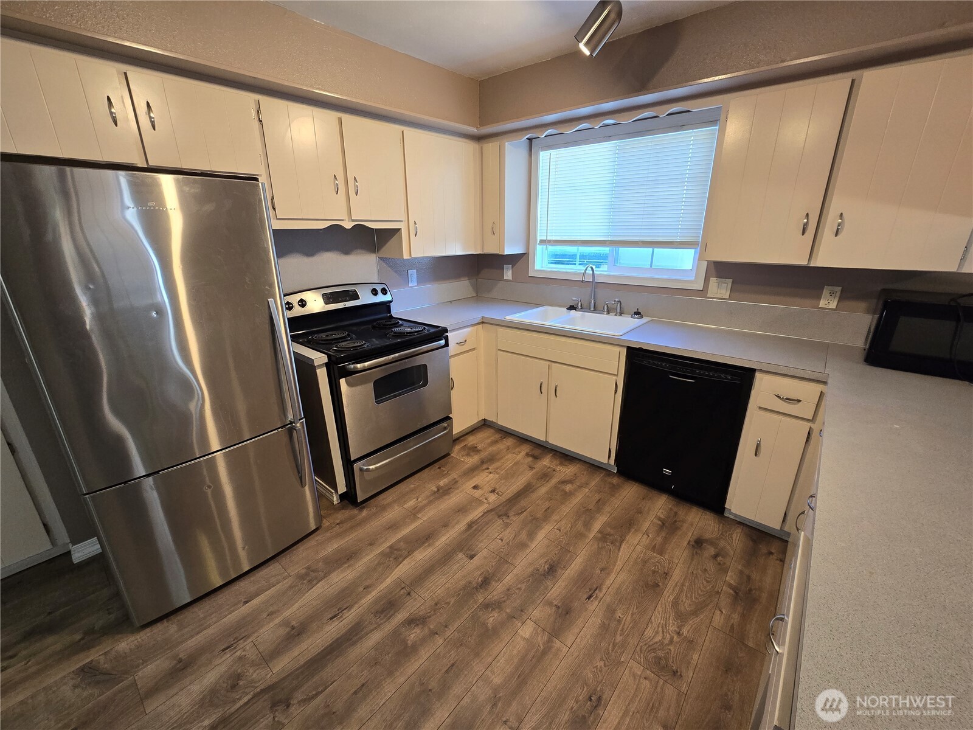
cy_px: 365
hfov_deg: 106.2
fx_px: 365
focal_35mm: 13
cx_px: 486
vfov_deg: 89.9
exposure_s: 1/60
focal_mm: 2.2
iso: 200
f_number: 2.2
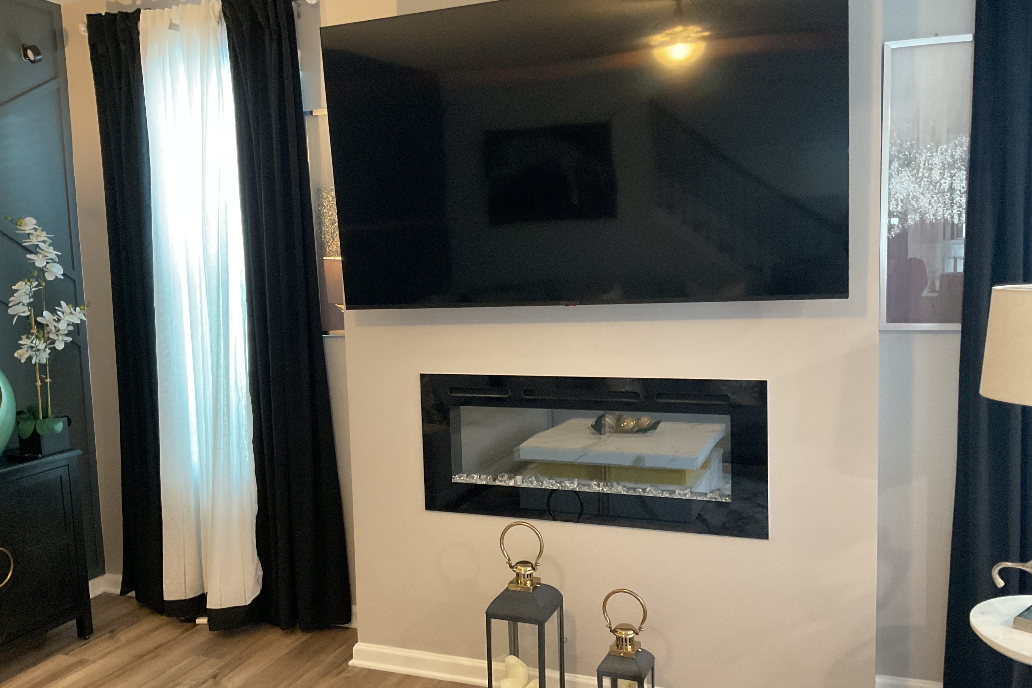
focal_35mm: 31
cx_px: 520
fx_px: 889
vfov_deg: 42.3
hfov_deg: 60.3
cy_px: 349
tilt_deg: -7.7
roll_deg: +1.7
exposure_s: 1/40
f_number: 1.8
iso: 320
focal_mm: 3
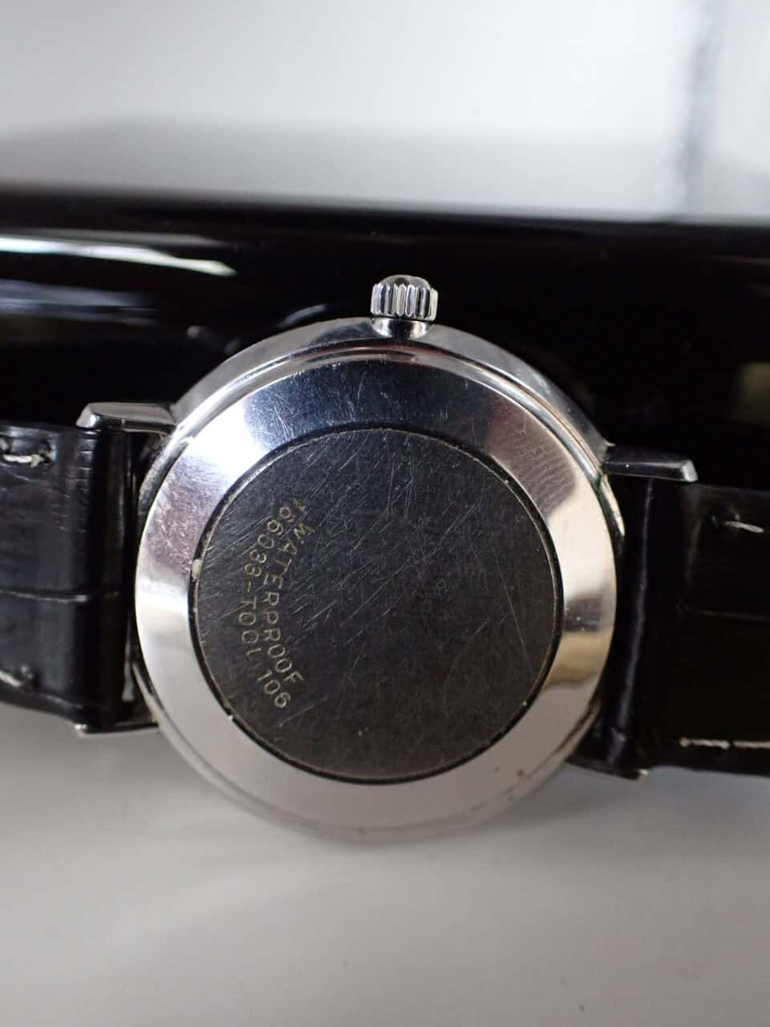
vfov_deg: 60.0
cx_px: 385
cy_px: 514
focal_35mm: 30
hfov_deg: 46.8
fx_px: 890
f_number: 2.3
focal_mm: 5.4
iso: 800
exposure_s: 1/30
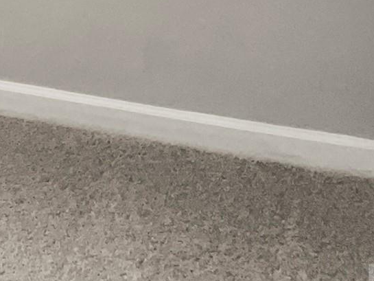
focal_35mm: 109
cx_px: -215
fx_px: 1178
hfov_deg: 16.2
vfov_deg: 12.7
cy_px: -184
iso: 50
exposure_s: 1/60
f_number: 1.8
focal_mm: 3
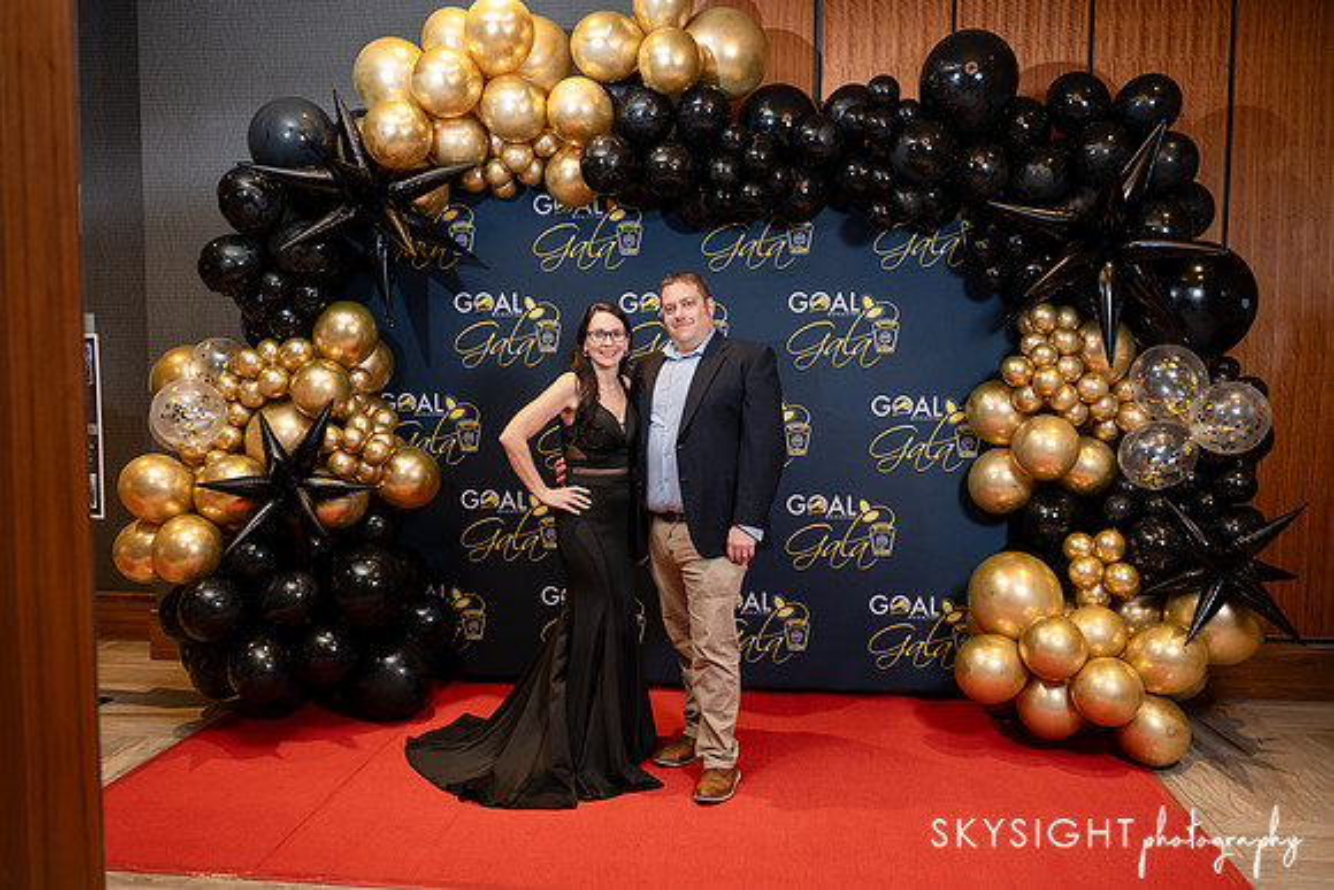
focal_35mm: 29
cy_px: 452
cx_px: 672
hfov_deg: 63.9
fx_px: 1070
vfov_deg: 45.2
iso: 1000
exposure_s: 1/160
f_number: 2.8
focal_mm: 28
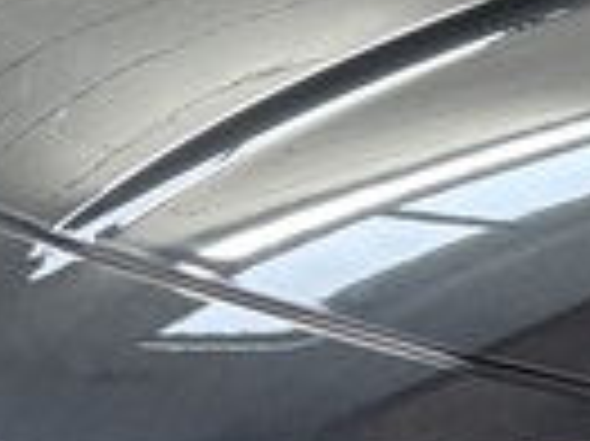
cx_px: 1410
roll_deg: -0.7
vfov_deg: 7.2
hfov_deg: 8.8
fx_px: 3474
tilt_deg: -18.8
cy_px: 504
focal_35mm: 204
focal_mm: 5.96
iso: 125
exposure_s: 1/60
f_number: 1.6
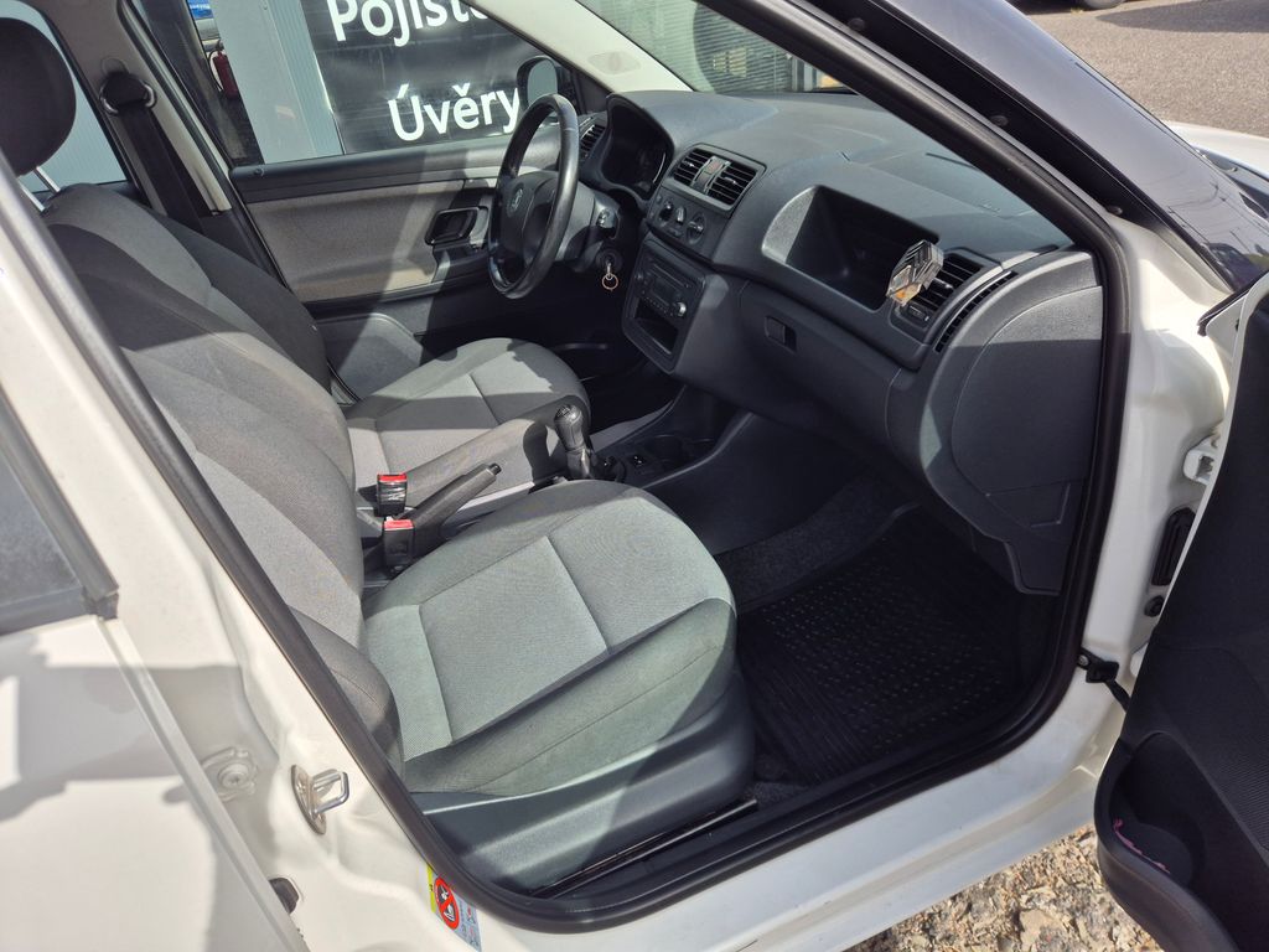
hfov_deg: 73.9
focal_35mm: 23
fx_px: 843
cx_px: 634
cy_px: 476
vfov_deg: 58.9
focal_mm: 5.4
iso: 25
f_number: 1.8
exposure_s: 1/1404
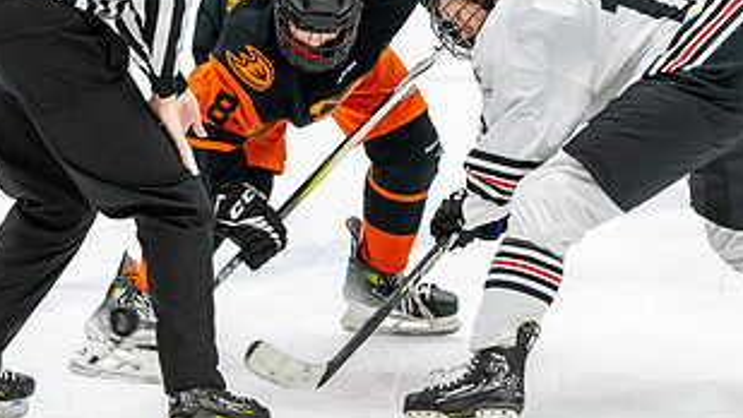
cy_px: 88
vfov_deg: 5.1
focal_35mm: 236
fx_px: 4651
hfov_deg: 9.1
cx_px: 414
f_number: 2.8
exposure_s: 1/640
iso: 4000
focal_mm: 120
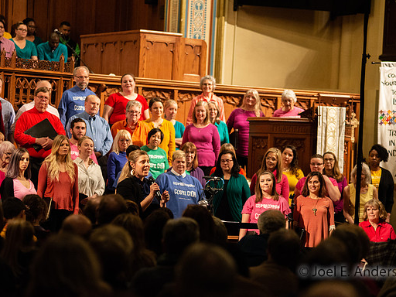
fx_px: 1682
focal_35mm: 147
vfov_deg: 10.1
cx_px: 202
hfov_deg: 13.4
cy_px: 148
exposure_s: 1/200
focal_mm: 135
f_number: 2.8
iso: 6400
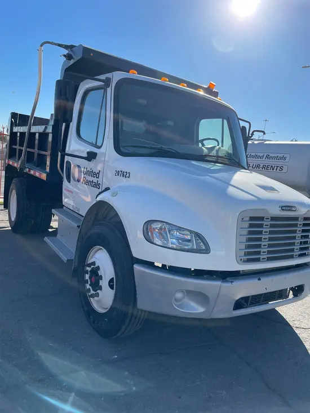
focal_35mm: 26
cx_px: 155
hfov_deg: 53.1
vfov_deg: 67.3
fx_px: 310
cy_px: 206
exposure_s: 1/3205
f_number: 1.6
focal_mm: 4.2
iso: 50
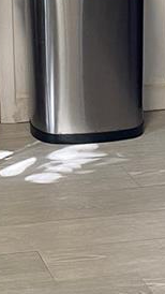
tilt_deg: -11.0
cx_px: -128
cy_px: -23
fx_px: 965
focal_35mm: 124
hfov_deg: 9.3
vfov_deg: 16.8
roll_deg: +4.2
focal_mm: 4.2
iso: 160
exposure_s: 1/60
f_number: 1.6
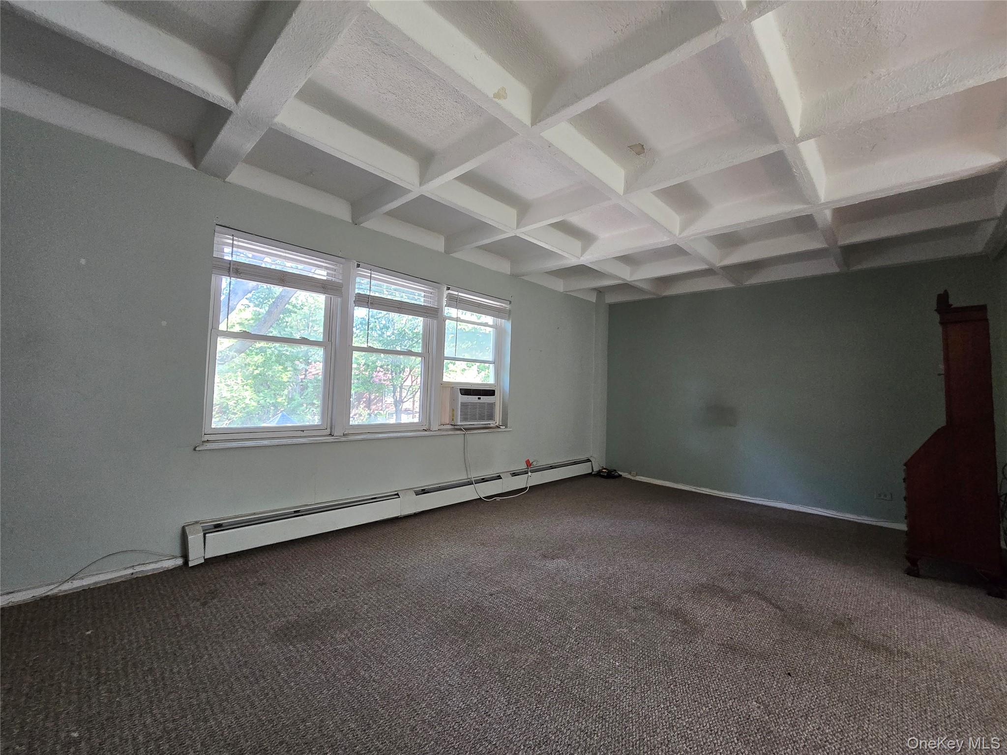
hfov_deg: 106.2
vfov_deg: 89.9
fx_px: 378
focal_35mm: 13
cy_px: 378
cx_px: 504
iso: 320
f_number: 2.2
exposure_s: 1/60
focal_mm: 2.2
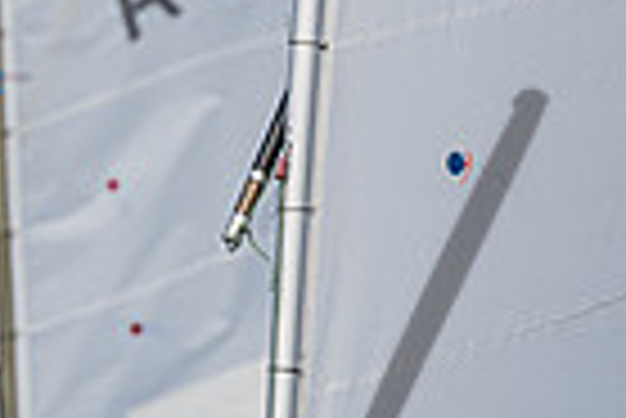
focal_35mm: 2109
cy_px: 803
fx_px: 36711
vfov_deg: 0.7
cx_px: 420
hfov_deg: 1.0
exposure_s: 1/1000
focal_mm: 400
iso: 320
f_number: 8
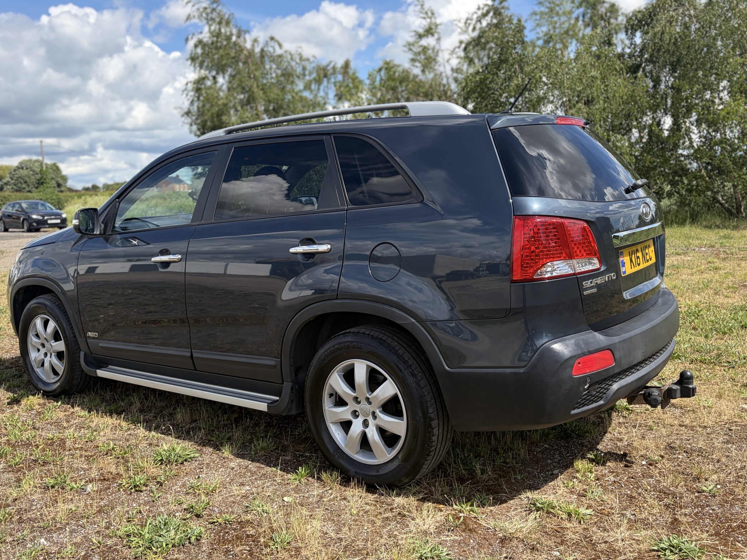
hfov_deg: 56.8
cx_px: 359
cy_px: 246
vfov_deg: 44.1
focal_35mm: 32
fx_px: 691
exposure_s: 1/2364
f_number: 1.6
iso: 50
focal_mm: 5.96
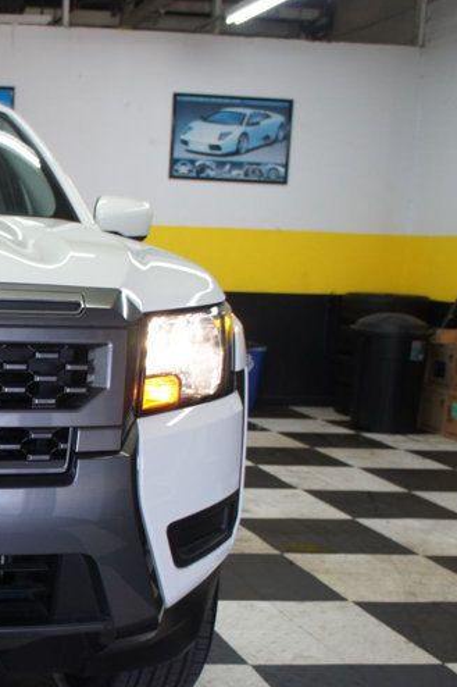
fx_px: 1067
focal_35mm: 56
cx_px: -165
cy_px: 449
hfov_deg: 21.4
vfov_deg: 35.4
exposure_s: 1/40
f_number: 4
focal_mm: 18
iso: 200
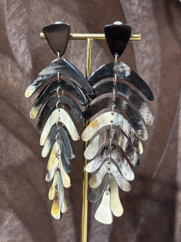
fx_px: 363
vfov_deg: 36.8
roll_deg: -2.9
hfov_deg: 28.0
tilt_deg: -4.2
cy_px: 121
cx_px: 90
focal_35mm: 52
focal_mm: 5.96
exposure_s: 1/50
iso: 50
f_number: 1.6
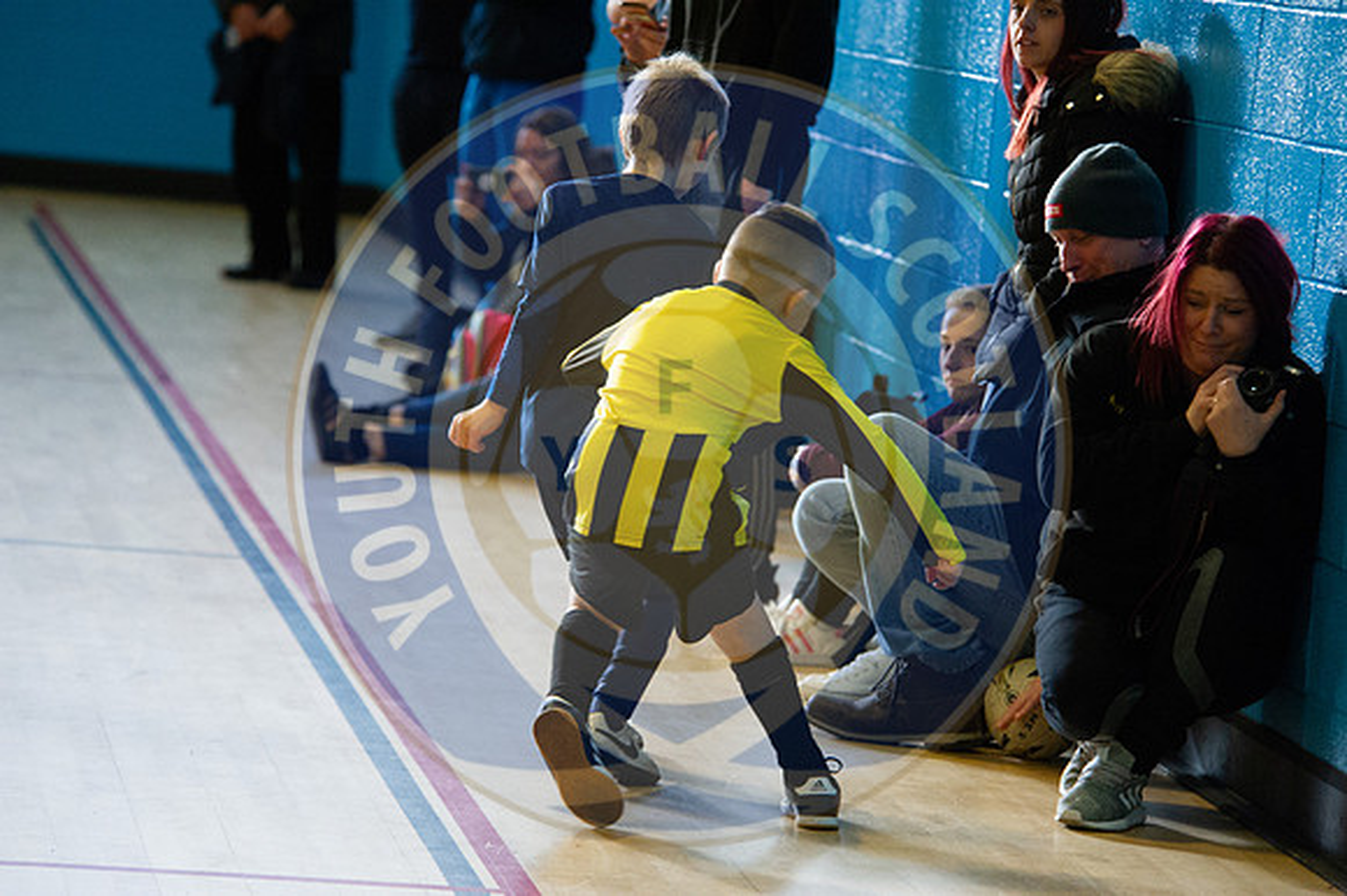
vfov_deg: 6.9
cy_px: 448
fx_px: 7479
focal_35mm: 200
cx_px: 674
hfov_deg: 10.3
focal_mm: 200
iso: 8000
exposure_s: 1/320
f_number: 5.6
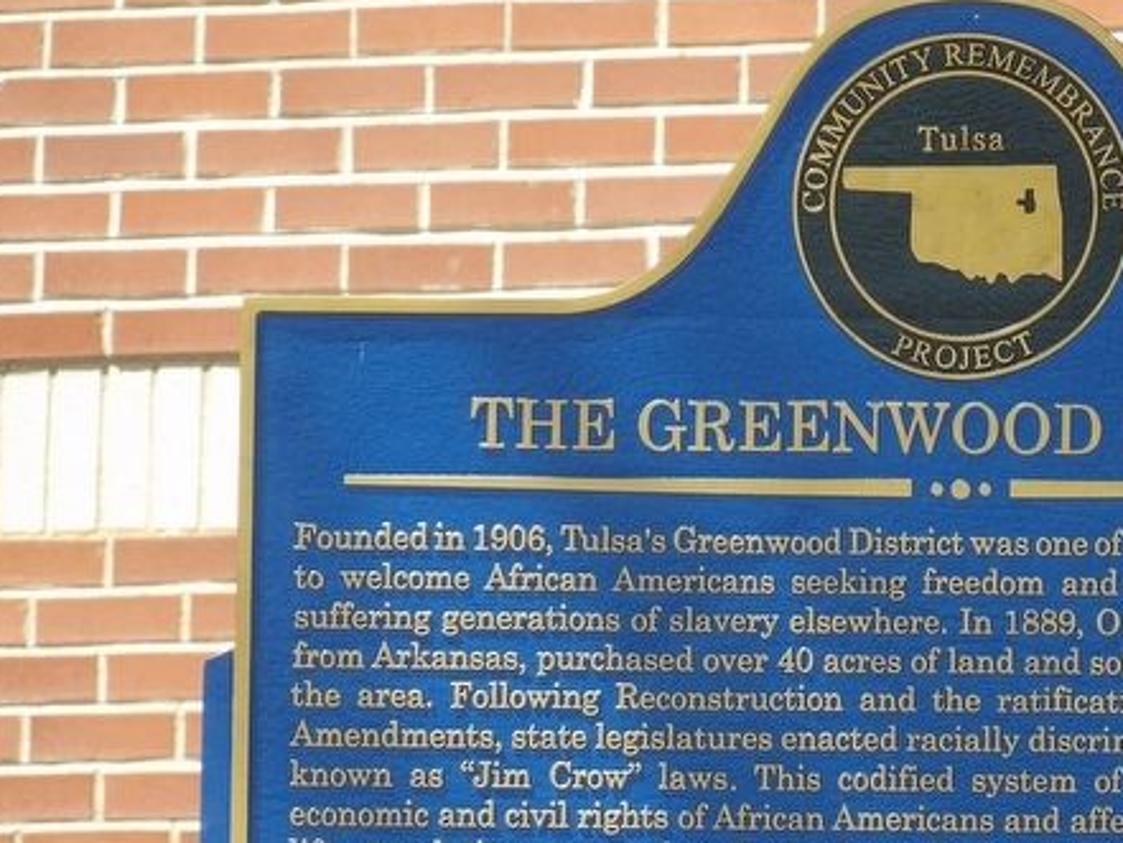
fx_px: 25895
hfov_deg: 2.5
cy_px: 690
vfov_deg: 1.9
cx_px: 1001
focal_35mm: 798
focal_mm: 78.9
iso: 100
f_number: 4.2
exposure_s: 1/222
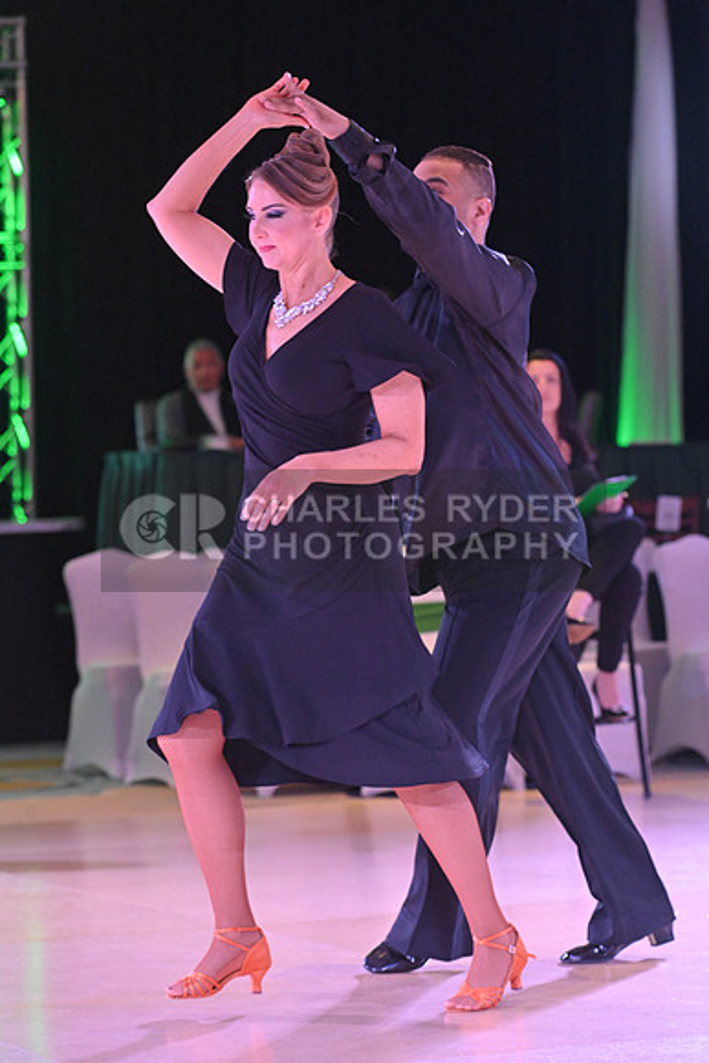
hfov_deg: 10.6
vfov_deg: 15.8
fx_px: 3838
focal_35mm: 130
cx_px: 354
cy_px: 532
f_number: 5.6
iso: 5000
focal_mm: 130
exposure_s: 1/400
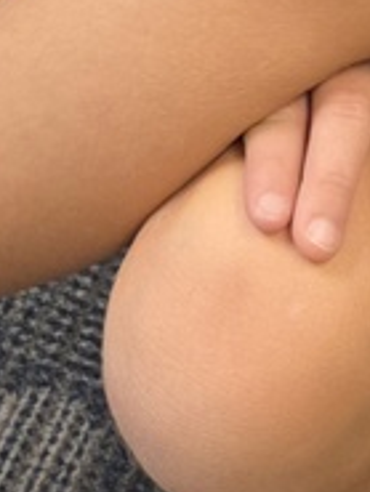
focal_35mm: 127
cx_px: 333
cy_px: -715
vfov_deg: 12.2
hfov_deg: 11.6
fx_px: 1808
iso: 200
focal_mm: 5.4
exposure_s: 1/50.3
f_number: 1.8
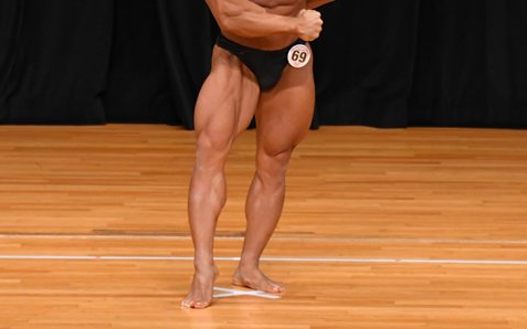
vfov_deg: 2.6
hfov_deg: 4.2
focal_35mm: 497
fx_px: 7137
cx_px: 215
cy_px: 47
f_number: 5.6
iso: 3200
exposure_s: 1/400
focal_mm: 200
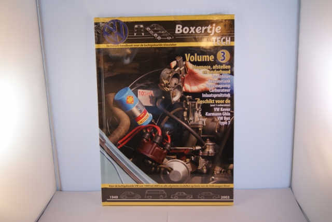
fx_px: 360
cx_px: 166
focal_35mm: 39
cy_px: 111
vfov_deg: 34.3
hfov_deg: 49.5
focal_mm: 26
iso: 400
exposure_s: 1/40
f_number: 4
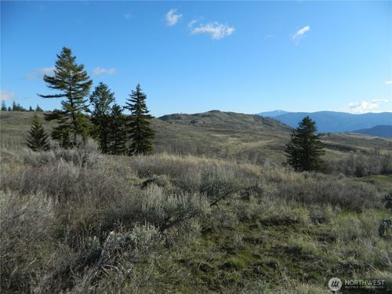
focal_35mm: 25
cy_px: 147
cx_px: 196
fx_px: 283
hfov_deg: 69.4
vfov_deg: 54.9
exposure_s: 1/160
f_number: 8.7
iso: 80
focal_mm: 4.5
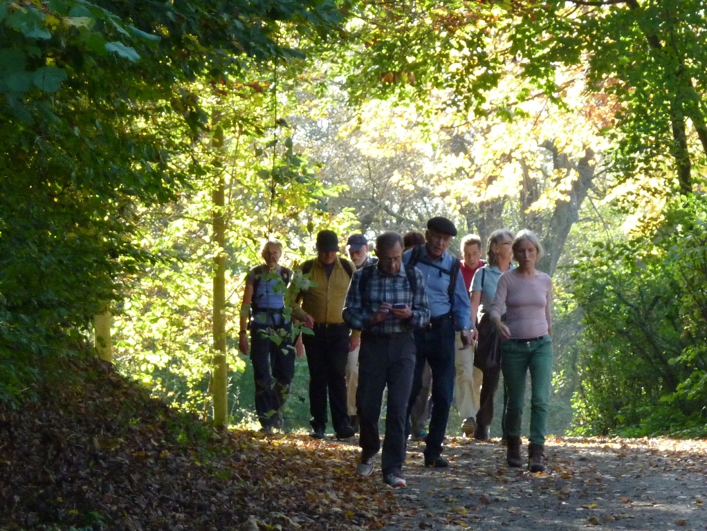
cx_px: 354
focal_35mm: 203
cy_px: 266
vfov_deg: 7.3
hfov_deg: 9.7
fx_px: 4149
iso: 400
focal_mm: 27.8
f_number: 4.5
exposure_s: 1/200
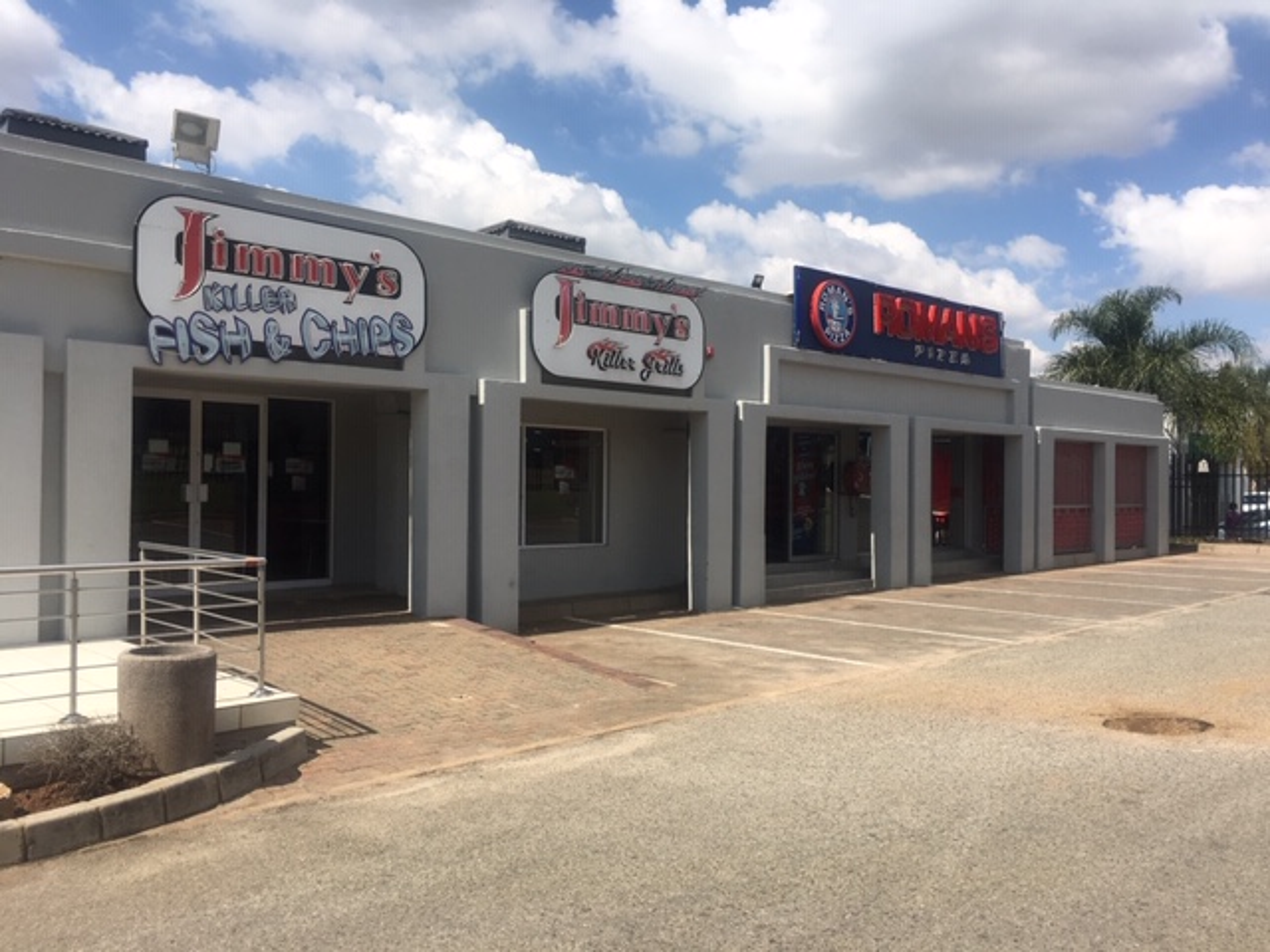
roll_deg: -0.6
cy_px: 476
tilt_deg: -0.6
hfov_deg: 61.7
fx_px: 1064
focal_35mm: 29
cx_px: 635
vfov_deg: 48.2
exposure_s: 1/2024
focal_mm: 4.15
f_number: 2.2
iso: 25
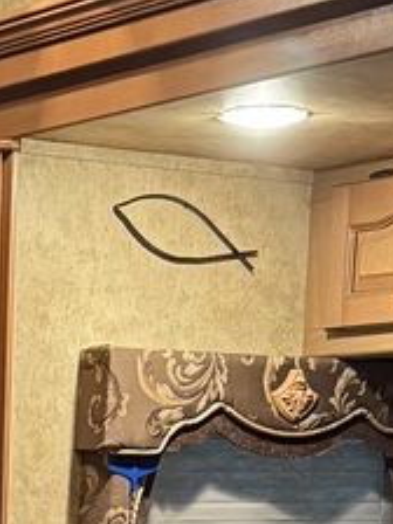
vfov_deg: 11.9
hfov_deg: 9.3
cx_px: -239
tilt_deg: -10.7
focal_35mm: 154
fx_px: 2331
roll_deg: -0.9
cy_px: 924
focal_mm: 6.76
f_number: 1.78
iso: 800
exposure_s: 1/40
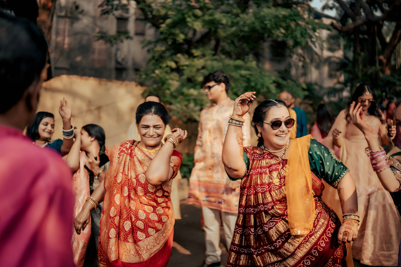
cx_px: 200
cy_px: 134
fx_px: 390
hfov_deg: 54.4
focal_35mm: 35
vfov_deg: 37.9
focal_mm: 35
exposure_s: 1/3200
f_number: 1.4
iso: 320
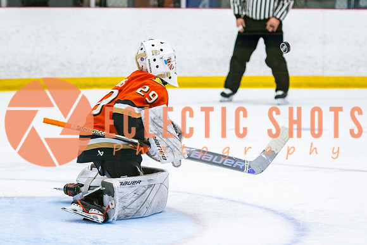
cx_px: 163
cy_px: 115
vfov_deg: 7.2
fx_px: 1953
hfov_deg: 10.7
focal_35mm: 192
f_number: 3.2
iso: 2500
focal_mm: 110
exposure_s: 1/640
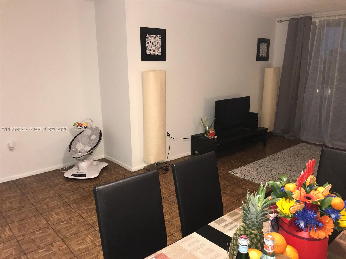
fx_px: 280
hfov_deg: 63.4
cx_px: 173
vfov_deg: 49.7
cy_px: 130
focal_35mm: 28
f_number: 1.8
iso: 100
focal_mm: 3.99
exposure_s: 1/30
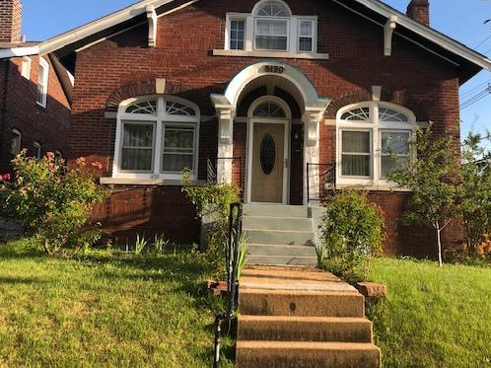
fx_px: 510
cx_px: 268
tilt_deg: +8.3
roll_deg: -0.2
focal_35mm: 36
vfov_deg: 39.6
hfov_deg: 51.3
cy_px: 167
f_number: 1.8
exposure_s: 1/510
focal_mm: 3.99
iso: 20
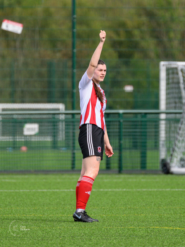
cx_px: 102
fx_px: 5288
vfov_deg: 2.7
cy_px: 99
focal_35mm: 742
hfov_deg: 2.0
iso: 640
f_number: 5.6
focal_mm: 400
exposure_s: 1/1600
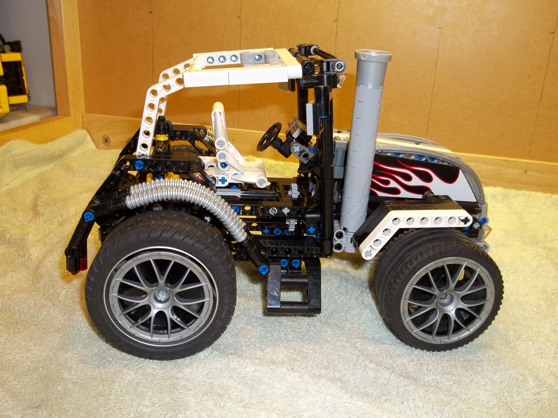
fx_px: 532
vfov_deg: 42.9
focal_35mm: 33
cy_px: 209
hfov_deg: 55.4
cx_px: 279
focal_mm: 5.9
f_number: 3.3
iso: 160
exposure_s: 1/30
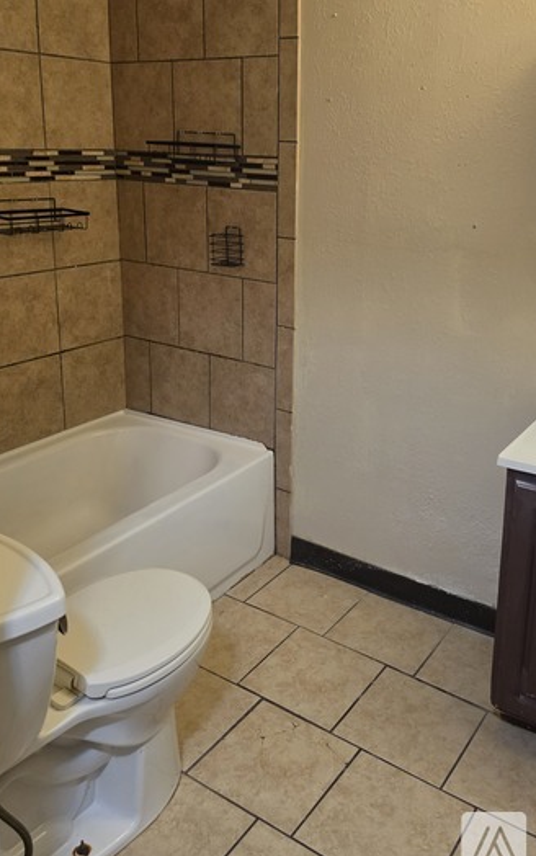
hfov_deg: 40.5
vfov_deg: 60.6
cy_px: 332
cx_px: 317
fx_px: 724
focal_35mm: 31
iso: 320
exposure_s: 1/120
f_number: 1.4
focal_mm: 6.5
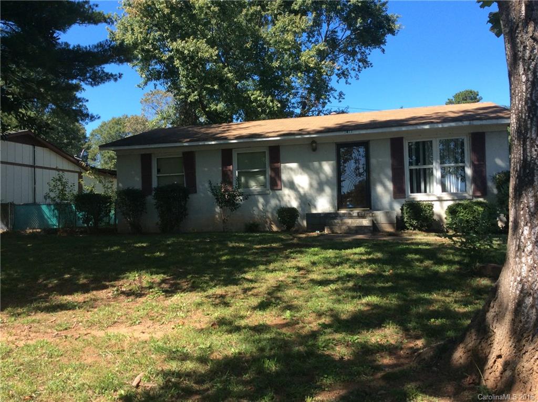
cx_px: 269
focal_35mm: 33
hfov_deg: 55.4
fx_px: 512
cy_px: 201
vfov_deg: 42.8
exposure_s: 1/602
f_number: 2.4
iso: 32
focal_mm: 3.3
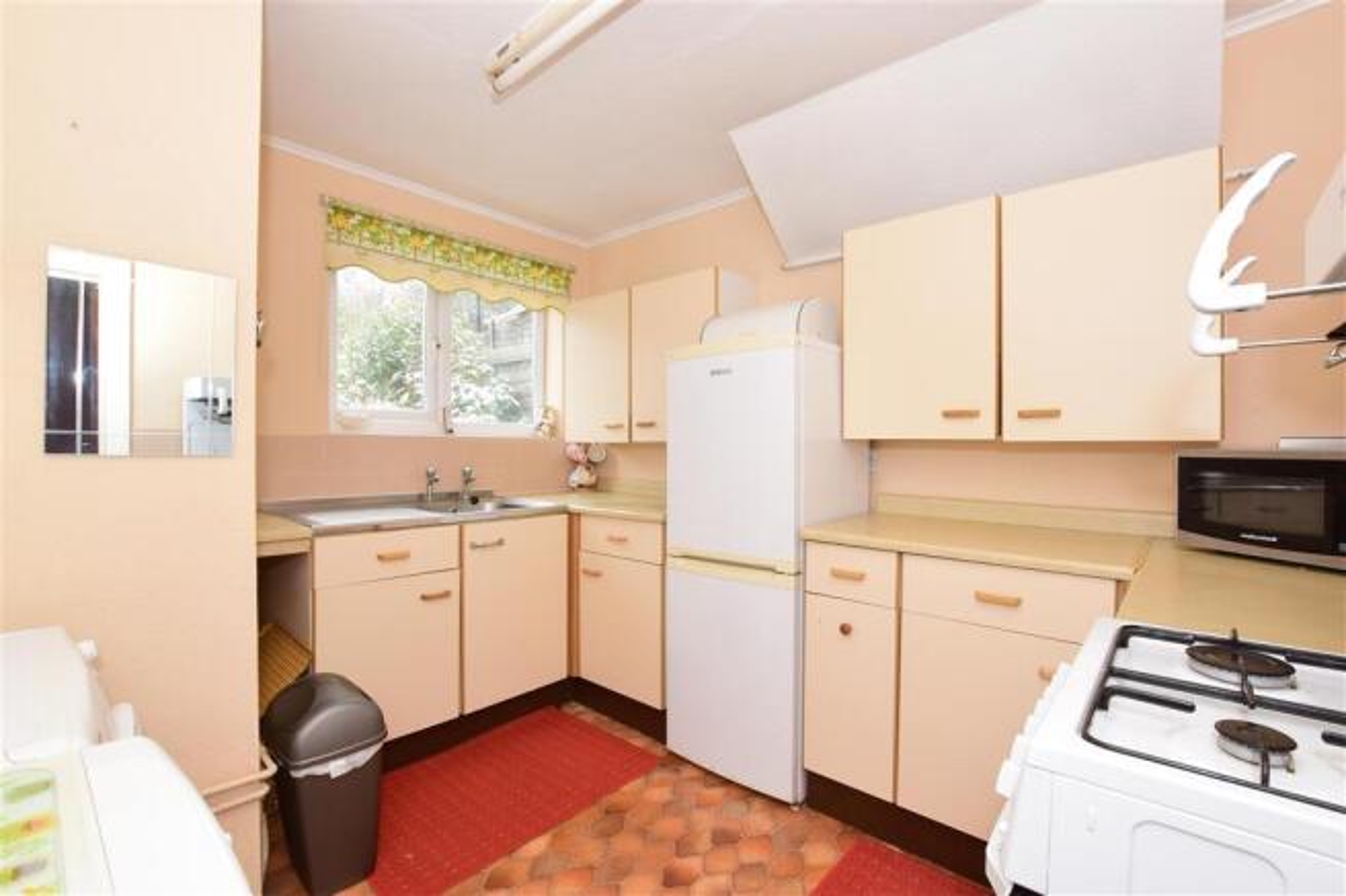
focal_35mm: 15
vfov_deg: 77.3
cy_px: 448
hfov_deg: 100.4
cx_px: 673
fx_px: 561
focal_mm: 10
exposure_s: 1/6
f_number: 16
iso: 500
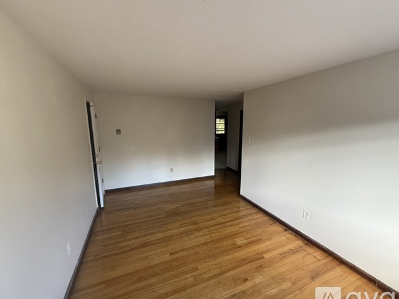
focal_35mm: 15
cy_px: 152
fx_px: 173
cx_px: 205
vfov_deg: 81.7
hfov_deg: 98.2
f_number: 2.2
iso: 320
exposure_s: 1/99
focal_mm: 2.22
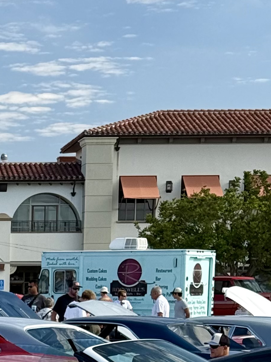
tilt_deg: -5.9
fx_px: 1671
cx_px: -167
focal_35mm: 160
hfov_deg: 9.0
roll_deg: -0.8
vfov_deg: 11.9
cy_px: 492
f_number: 1.78
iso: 80
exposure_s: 1/1116
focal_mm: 6.76
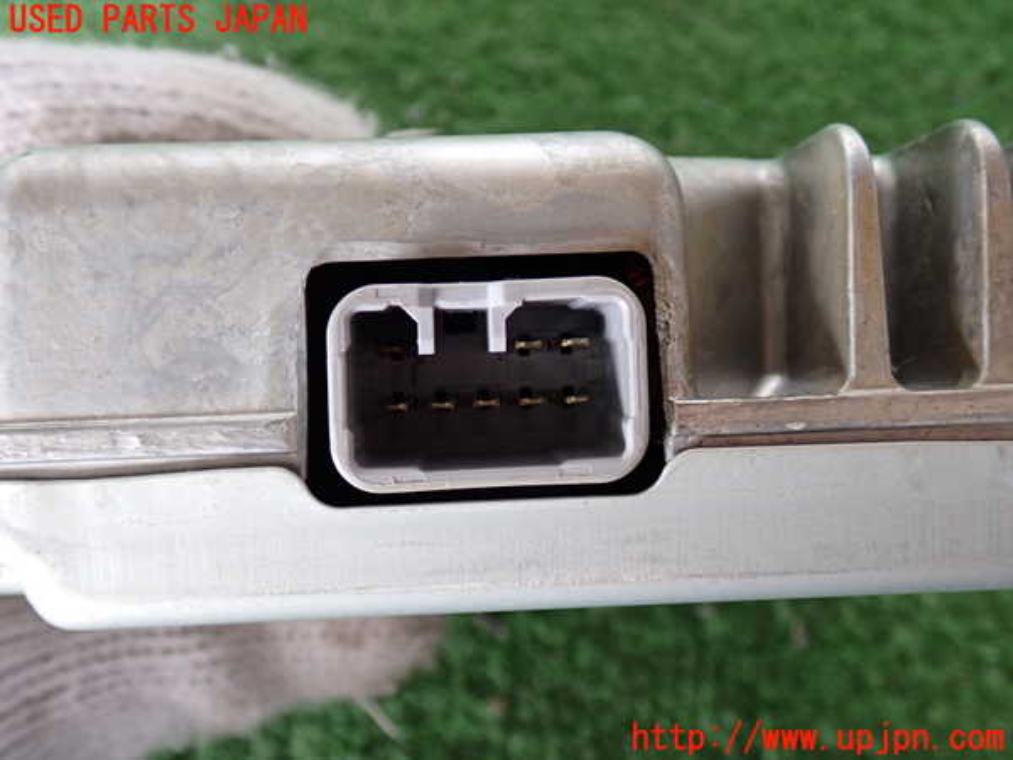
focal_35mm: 36
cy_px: 380
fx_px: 1054
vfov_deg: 39.7
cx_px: 506
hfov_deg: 51.4
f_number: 2.5
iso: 320
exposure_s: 1/40
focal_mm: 6.37
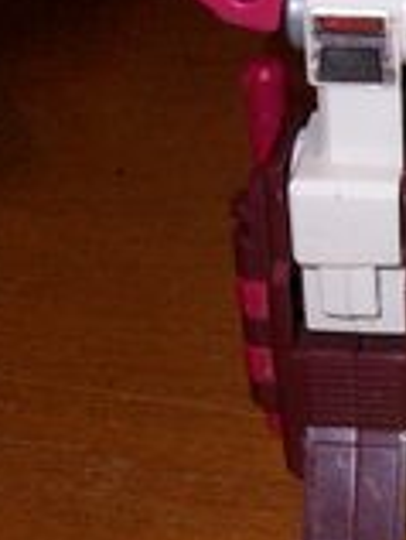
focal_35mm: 103
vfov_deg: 19.0
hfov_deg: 13.8
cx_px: 536
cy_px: 193
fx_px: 1606
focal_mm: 5.7
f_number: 2.8
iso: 160
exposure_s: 1/60
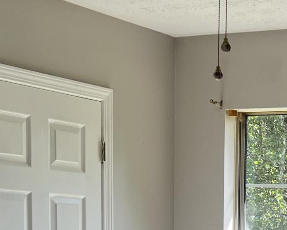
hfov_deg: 16.8
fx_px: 935
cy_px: 372
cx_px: 337
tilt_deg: -8.3
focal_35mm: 110
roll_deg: -2.2
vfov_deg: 13.1
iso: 50
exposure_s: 1/317
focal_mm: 5.7
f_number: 1.5
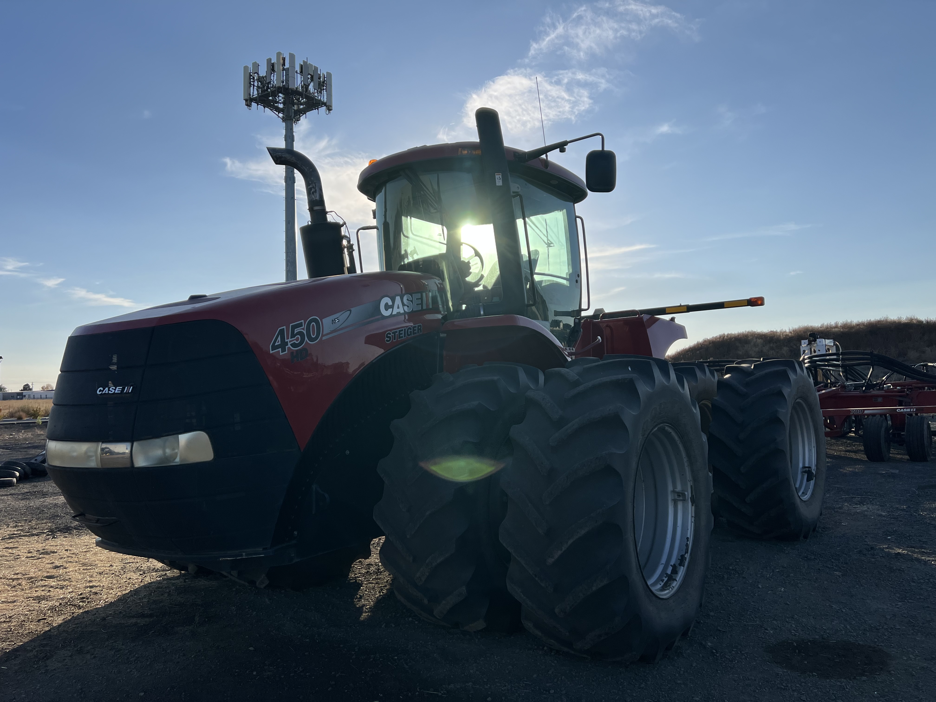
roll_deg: +1.5
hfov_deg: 67.3
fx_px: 703
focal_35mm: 26
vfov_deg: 53.1
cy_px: 351
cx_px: 468
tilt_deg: +2.8
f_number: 1.5
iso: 50
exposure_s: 1/6211
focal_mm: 5.7
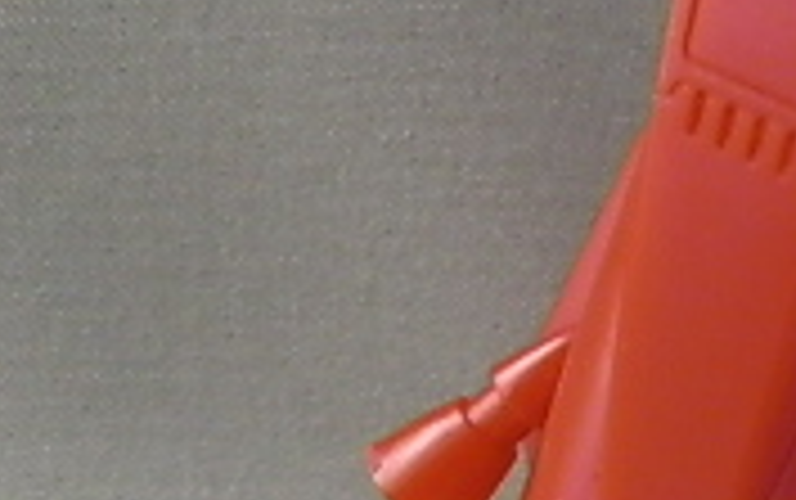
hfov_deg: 14.6
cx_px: 1286
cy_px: 333
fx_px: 2823
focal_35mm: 130
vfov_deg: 10.1
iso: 200
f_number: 3.5
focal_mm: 6.17
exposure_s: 1/8
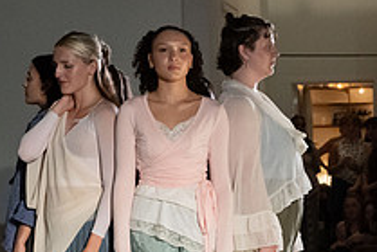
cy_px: 195
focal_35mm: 155
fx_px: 1625
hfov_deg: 13.2
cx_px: 198
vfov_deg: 8.9
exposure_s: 1/400
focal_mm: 55
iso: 6400
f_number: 4.5
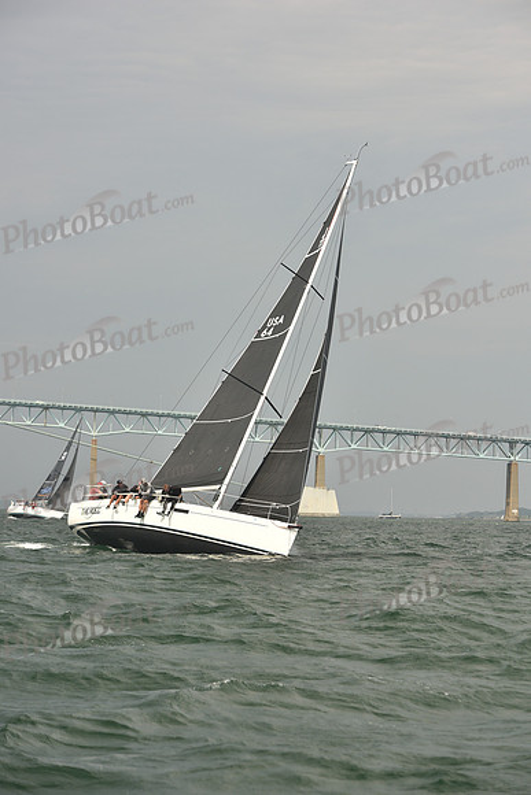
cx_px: 266
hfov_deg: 14.4
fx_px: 2100
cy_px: 398
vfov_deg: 21.5
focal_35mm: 95
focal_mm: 95
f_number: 5.6
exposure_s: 1/640
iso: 250
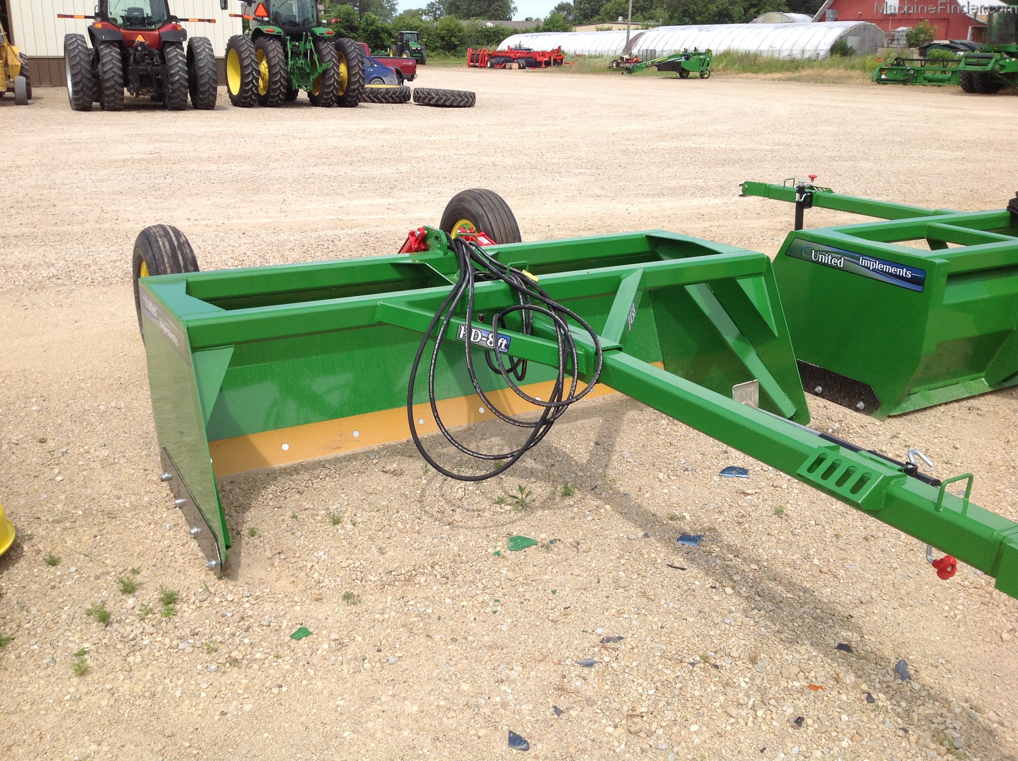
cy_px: 380
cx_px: 509
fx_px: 1028
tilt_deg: -17.0
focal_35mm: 35
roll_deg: -1.8
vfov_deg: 40.6
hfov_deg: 52.7
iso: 50
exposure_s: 1/1592
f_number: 2.4
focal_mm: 4.28
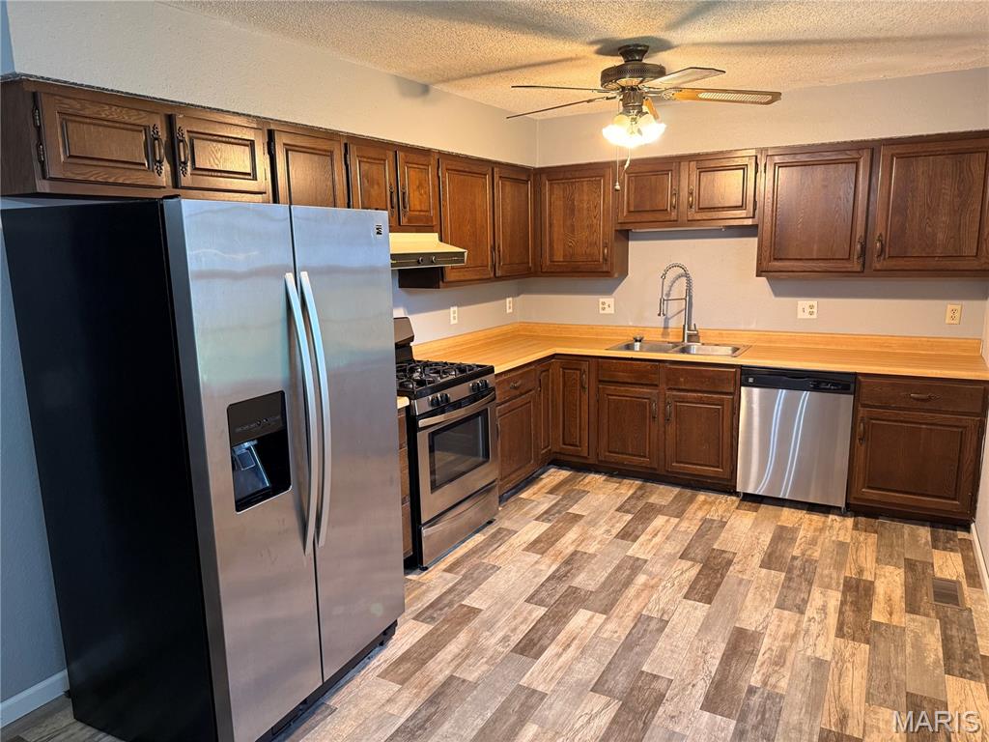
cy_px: 371
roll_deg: +1.1
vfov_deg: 56.8
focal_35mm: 24
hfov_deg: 71.6
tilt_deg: -10.0
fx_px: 686
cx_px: 494
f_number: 1.78
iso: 250
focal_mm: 6.76
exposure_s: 1/60
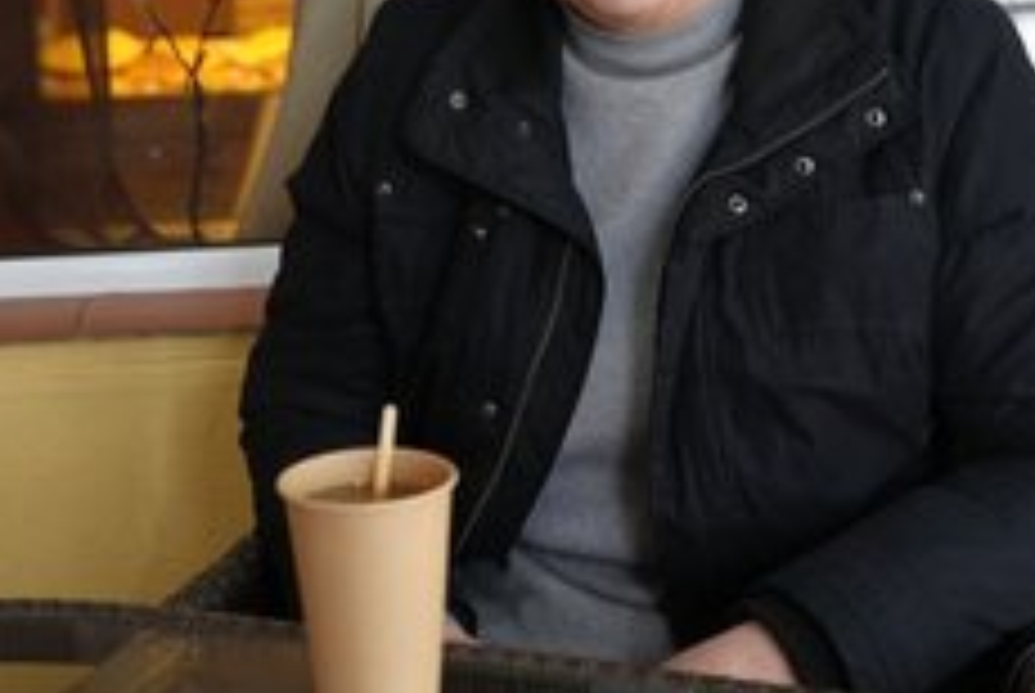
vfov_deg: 20.5
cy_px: 146
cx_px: 490
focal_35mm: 66
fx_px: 1900
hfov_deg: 30.5
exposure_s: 1/160
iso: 3200
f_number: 4
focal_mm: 38
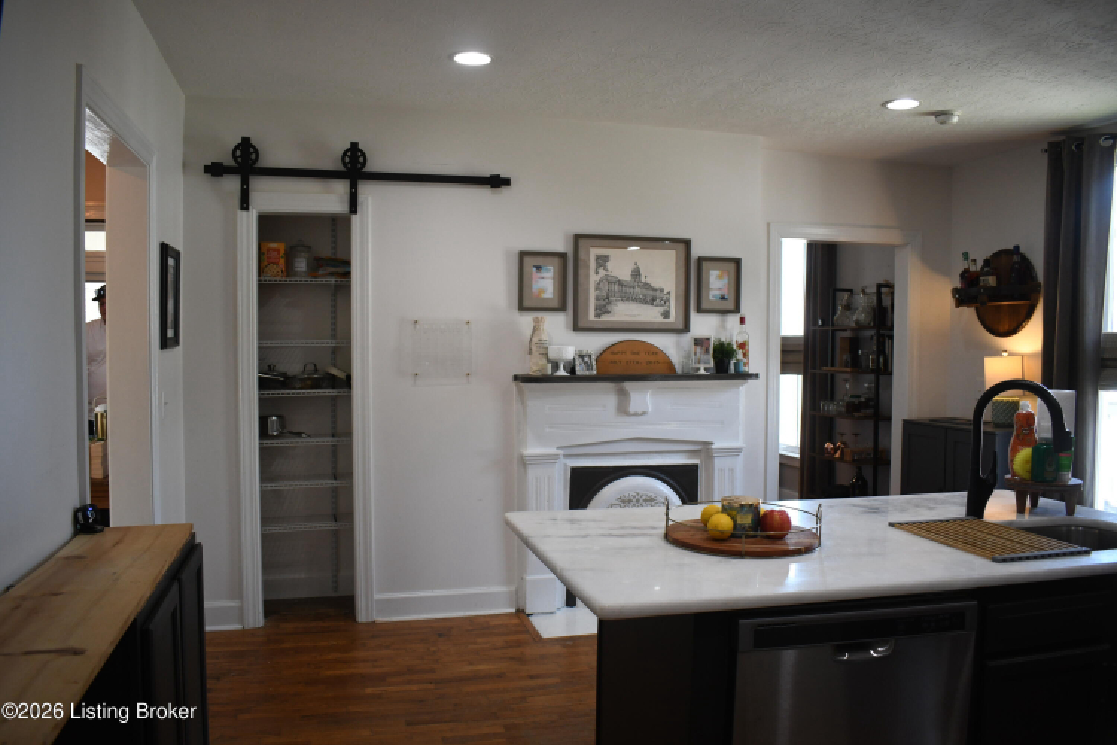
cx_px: 558
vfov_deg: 47.9
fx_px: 838
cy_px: 372
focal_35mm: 27
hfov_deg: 67.4
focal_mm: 18
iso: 1000
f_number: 3.5
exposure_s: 1/200
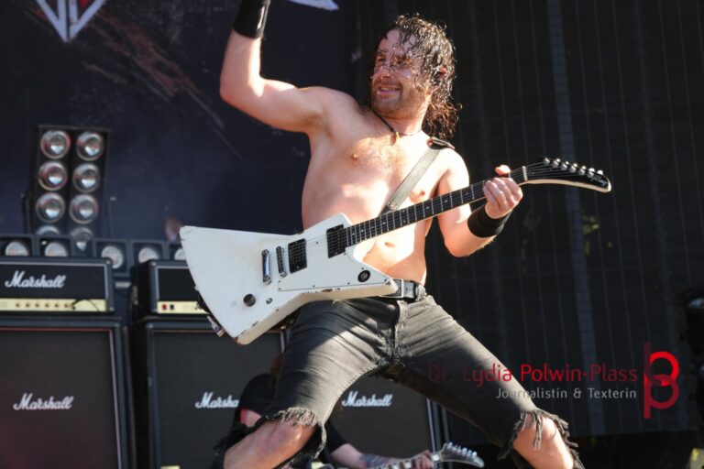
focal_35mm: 123
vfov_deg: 11.1
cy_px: 234
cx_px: 352
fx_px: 2405
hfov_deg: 16.7
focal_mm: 82
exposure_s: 1/160
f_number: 5
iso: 160
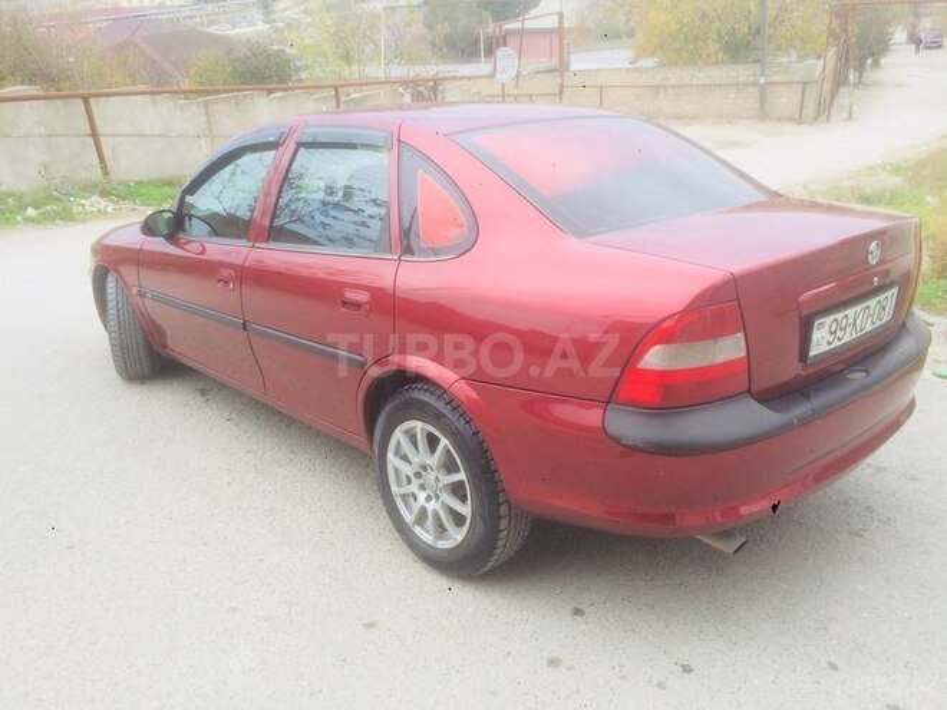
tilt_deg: -28.3
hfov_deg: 61.7
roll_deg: +4.0
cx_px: 474
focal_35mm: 29
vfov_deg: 48.2
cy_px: 355
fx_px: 793
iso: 32
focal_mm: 4.15
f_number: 2.2
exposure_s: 1/111
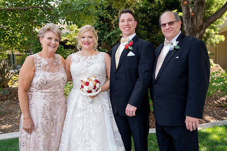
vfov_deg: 44.3
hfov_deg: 62.7
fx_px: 186
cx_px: 120
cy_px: 80
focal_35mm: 30
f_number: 5
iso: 500
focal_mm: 28
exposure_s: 1/125
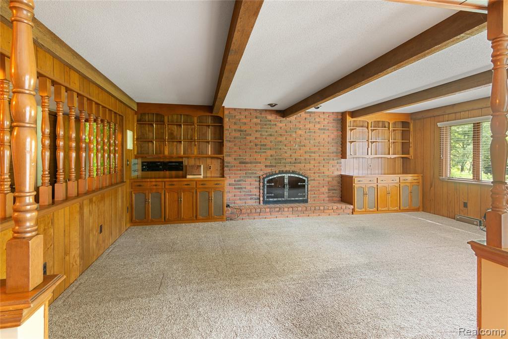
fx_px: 240
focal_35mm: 17
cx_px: 254
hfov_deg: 93.3
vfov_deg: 70.5
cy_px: 170
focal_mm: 17
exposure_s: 6
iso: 320
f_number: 9
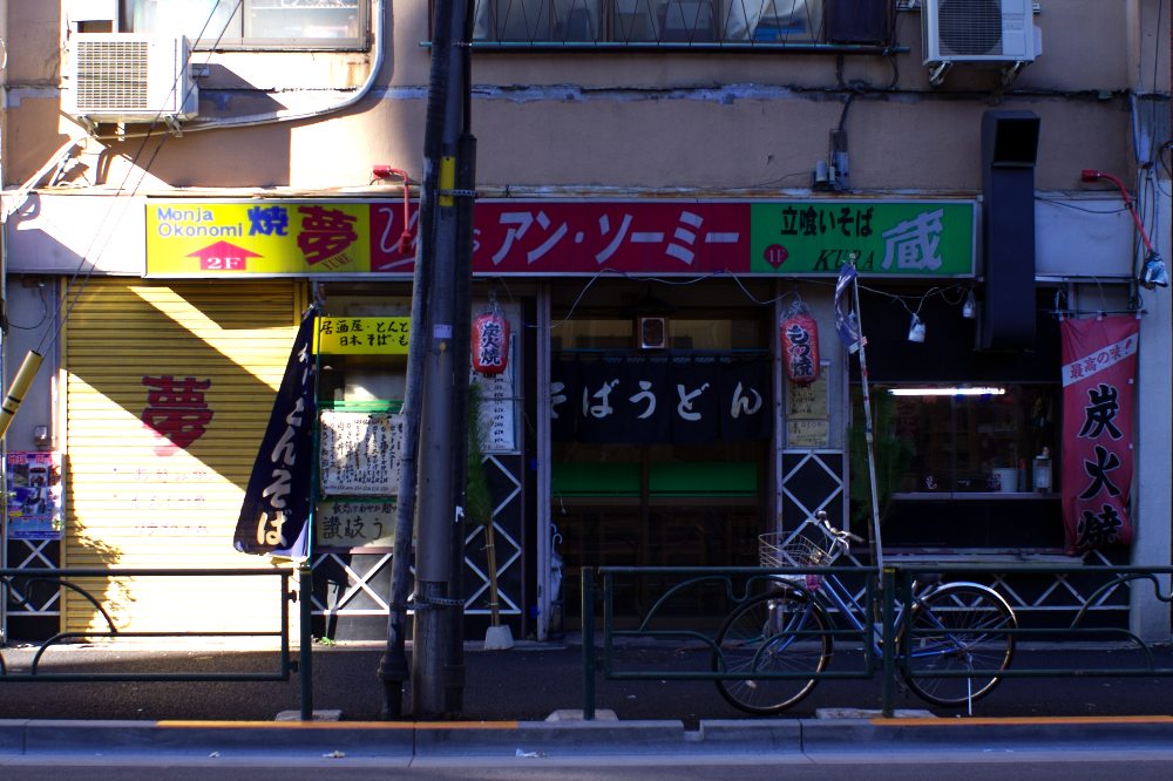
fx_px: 1368
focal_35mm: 42
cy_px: 390
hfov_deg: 46.4
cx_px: 586
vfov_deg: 31.9
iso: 100
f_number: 5.6
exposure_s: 1/80
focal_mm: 28
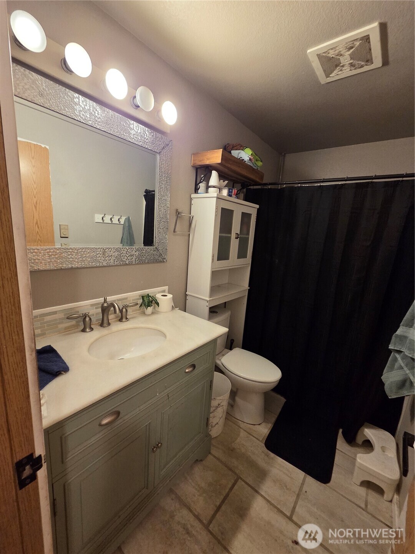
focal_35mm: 13
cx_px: 208
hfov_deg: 89.9
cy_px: 277
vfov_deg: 106.2
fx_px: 208
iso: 640
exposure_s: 1/60
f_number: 2.2
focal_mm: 2.2
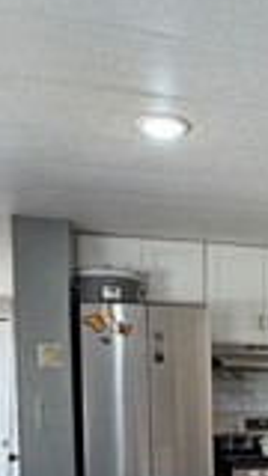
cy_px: 452
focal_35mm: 61
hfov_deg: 19.1
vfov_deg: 32.2
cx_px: 283
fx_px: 771
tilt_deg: -3.3
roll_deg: +1.2
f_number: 2.2
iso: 100
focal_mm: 2.22
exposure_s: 1/120
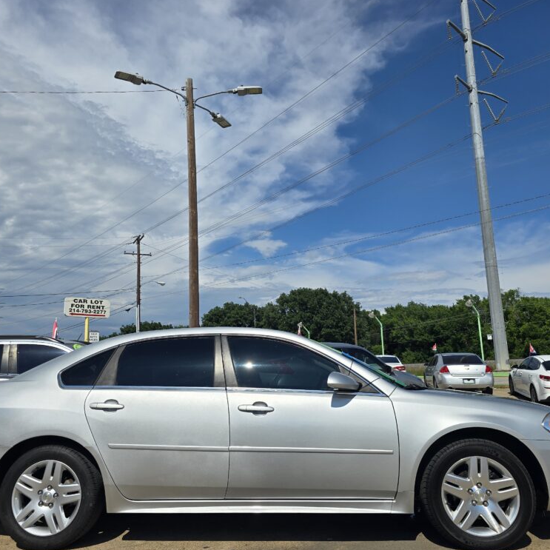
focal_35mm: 28
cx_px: 262
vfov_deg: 57.3
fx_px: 503
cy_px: 281
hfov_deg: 57.3
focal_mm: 6.3
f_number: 1.7
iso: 12
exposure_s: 1/1751
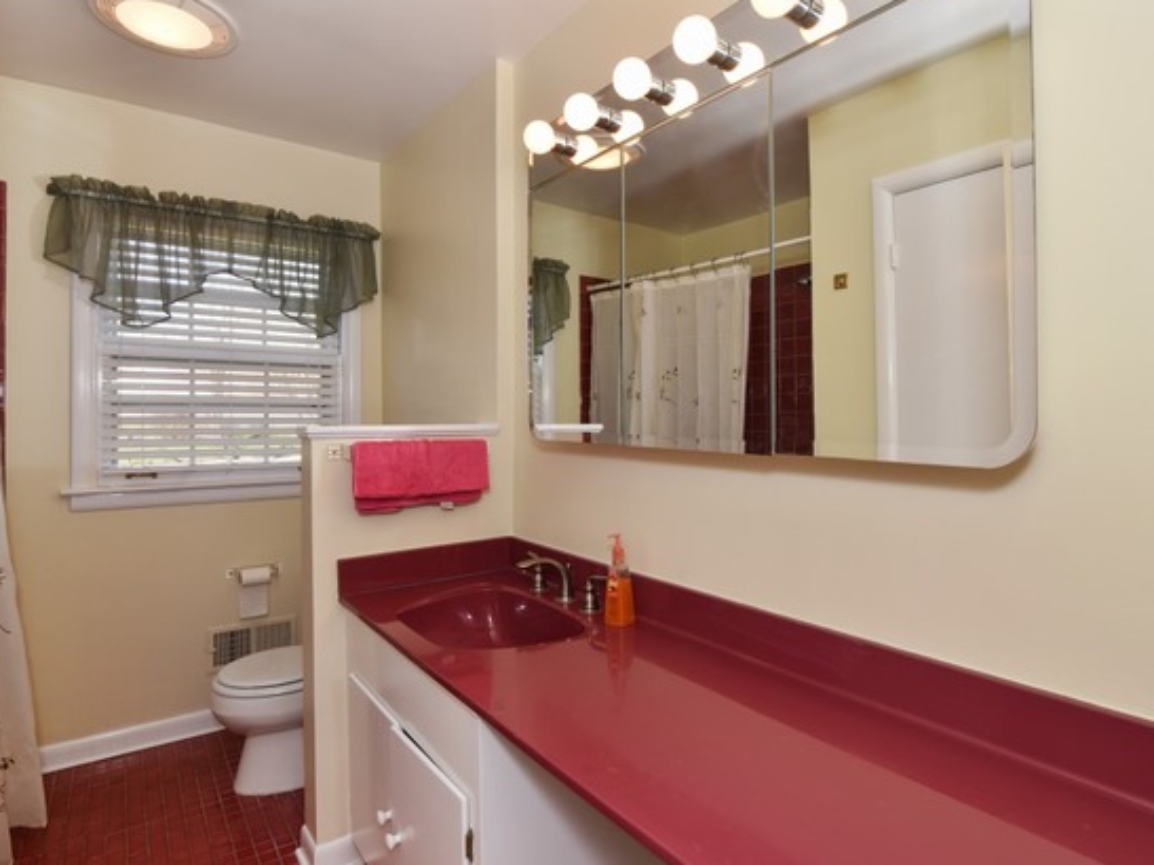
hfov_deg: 87.8
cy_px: 427
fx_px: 600
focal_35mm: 18
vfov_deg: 71.6
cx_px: 580
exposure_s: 1/60
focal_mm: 16
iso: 200
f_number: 8
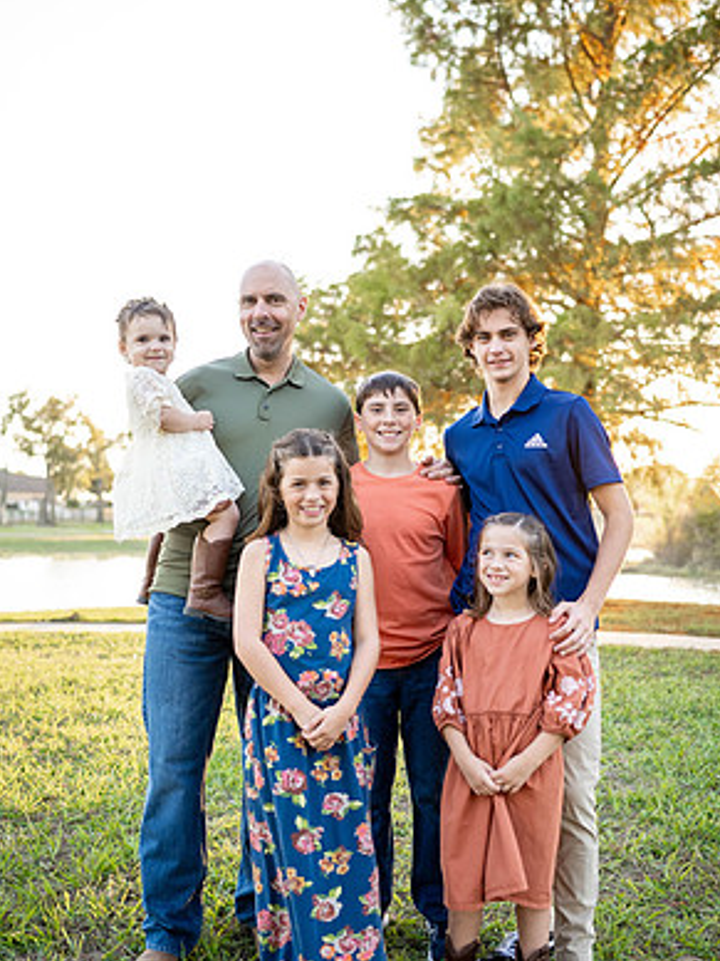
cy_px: 530
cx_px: 366
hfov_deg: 36.8
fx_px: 1082
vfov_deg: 47.8
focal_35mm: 39
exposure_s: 1/640
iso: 640
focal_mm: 35
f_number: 2.2
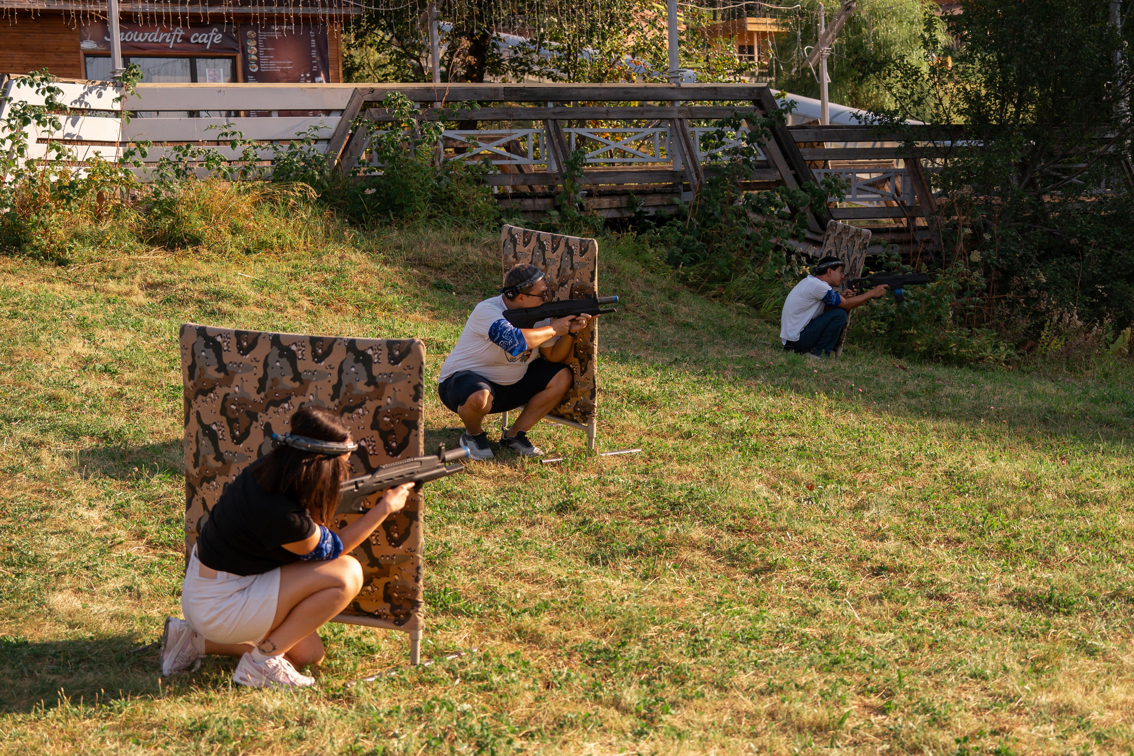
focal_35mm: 70
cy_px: 378
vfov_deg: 19.5
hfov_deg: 28.8
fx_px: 2205
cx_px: 567
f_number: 5.6
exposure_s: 1/500
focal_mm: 70
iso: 320
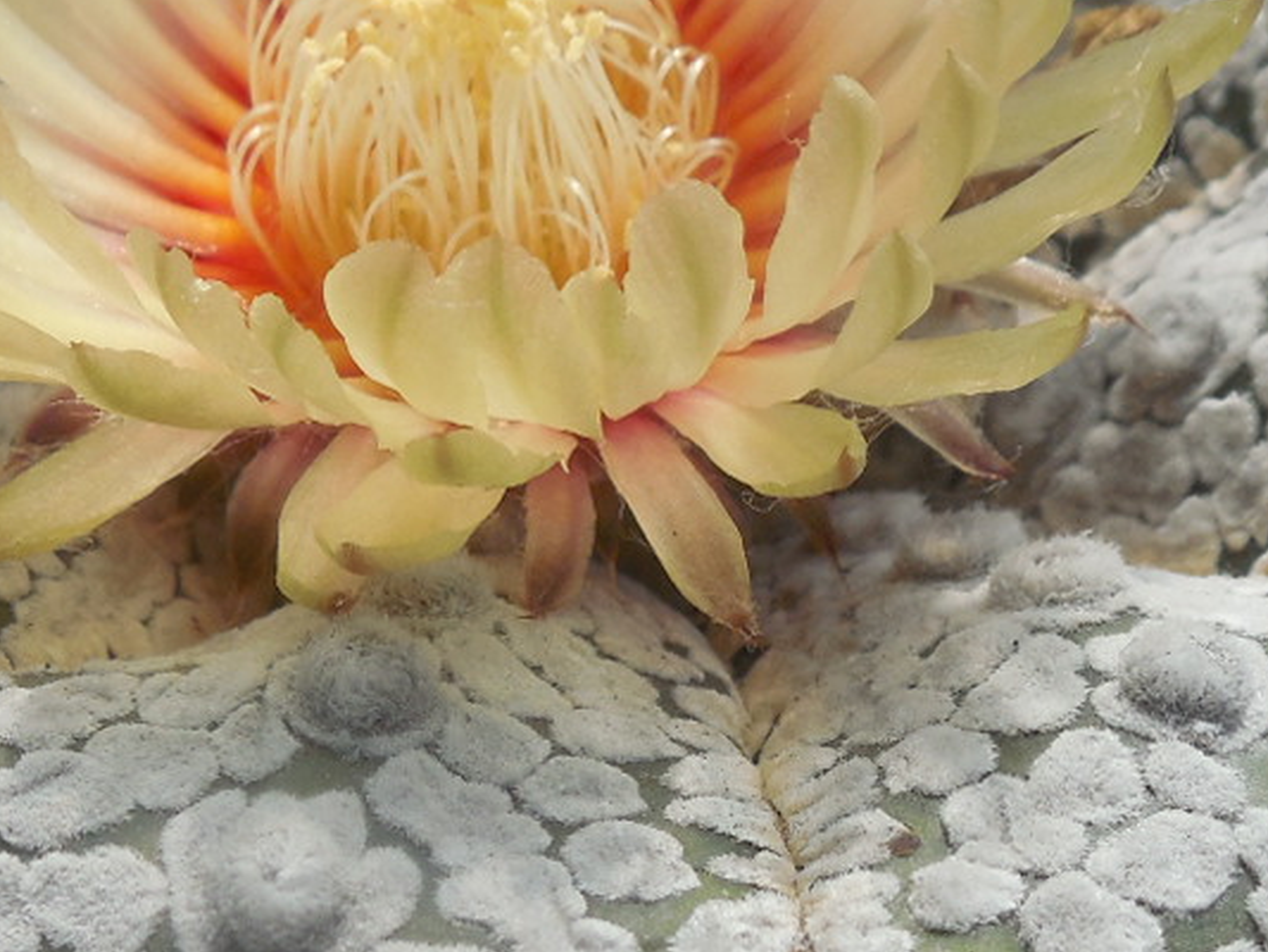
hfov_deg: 21.1
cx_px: 504
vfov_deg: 15.9
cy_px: 576
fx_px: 3407
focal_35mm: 93
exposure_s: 1/1000
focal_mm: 5.6
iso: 125
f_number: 3.6
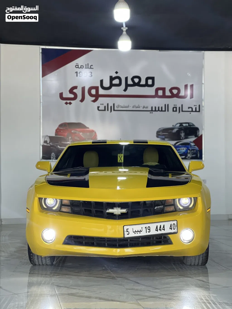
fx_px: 688
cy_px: 154
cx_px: 116
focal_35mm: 77
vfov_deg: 25.3
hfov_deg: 19.1
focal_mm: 9
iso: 100
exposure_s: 1/100
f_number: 2.8
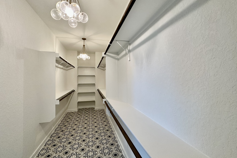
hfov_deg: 100.4
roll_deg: +0.1
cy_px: 77
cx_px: 116
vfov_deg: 77.3
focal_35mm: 15
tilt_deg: +0.9
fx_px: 99
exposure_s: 1/120
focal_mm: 2.22
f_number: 2.2
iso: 250
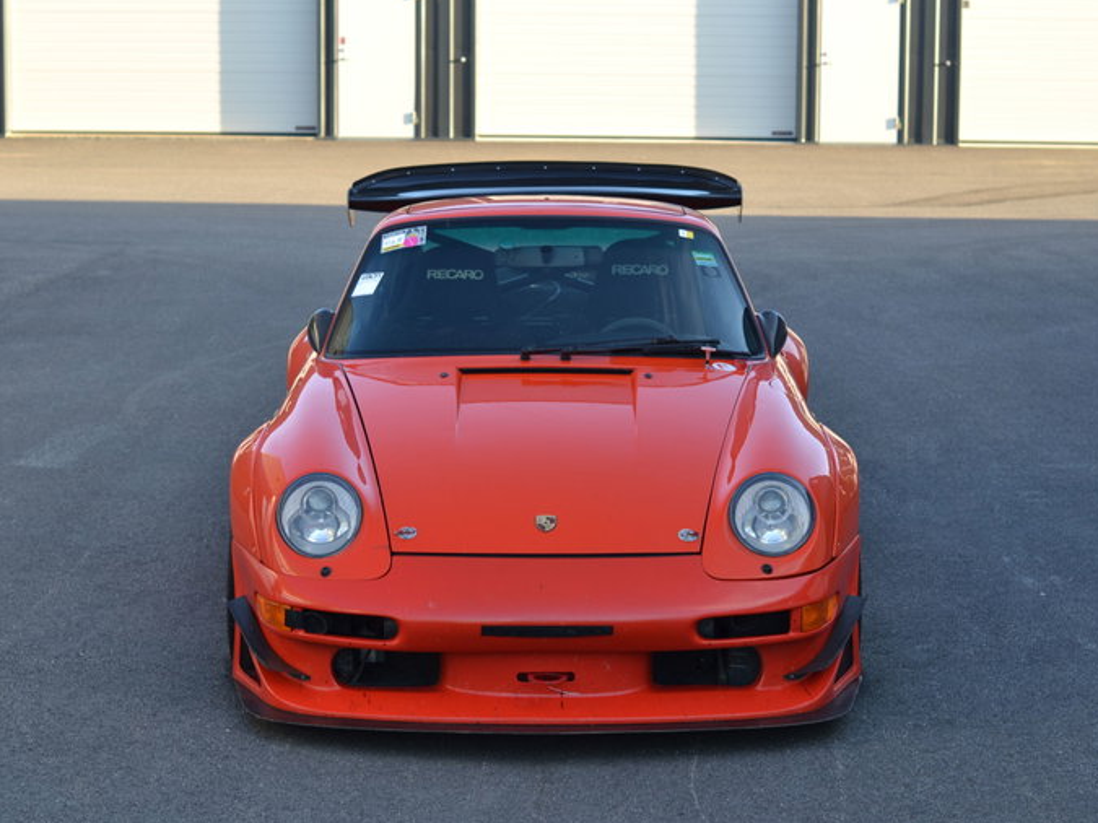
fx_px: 2601
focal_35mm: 82
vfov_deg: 18.0
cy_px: 412
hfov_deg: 23.8
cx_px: 546
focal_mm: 50
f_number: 4
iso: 100
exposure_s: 1/100
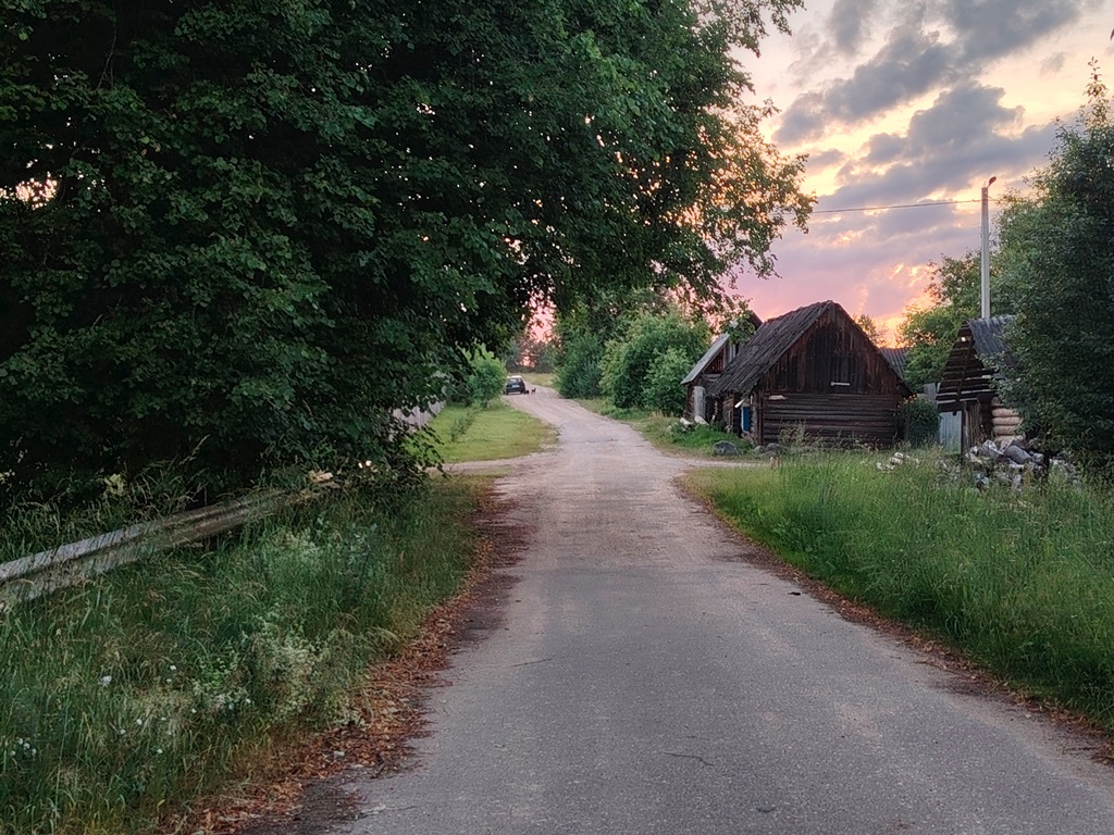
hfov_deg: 39.7
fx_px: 1545
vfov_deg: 30.3
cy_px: 418
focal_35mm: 48
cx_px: 557
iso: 122
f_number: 1.75
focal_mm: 5.25
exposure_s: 1/33.3
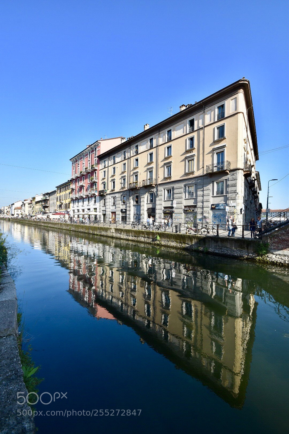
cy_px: 217
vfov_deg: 100.4
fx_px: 181
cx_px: 144
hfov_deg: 77.3
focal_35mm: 15
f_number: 10
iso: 200
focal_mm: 10
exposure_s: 1/200
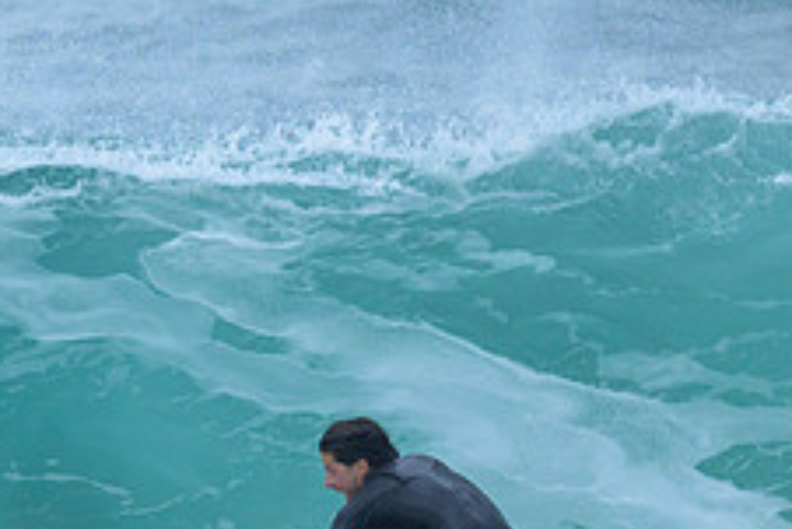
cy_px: 494
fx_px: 58974
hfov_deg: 0.8
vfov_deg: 0.5
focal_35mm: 2679
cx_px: -96
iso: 1000
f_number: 6.3
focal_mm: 800
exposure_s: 1/2500
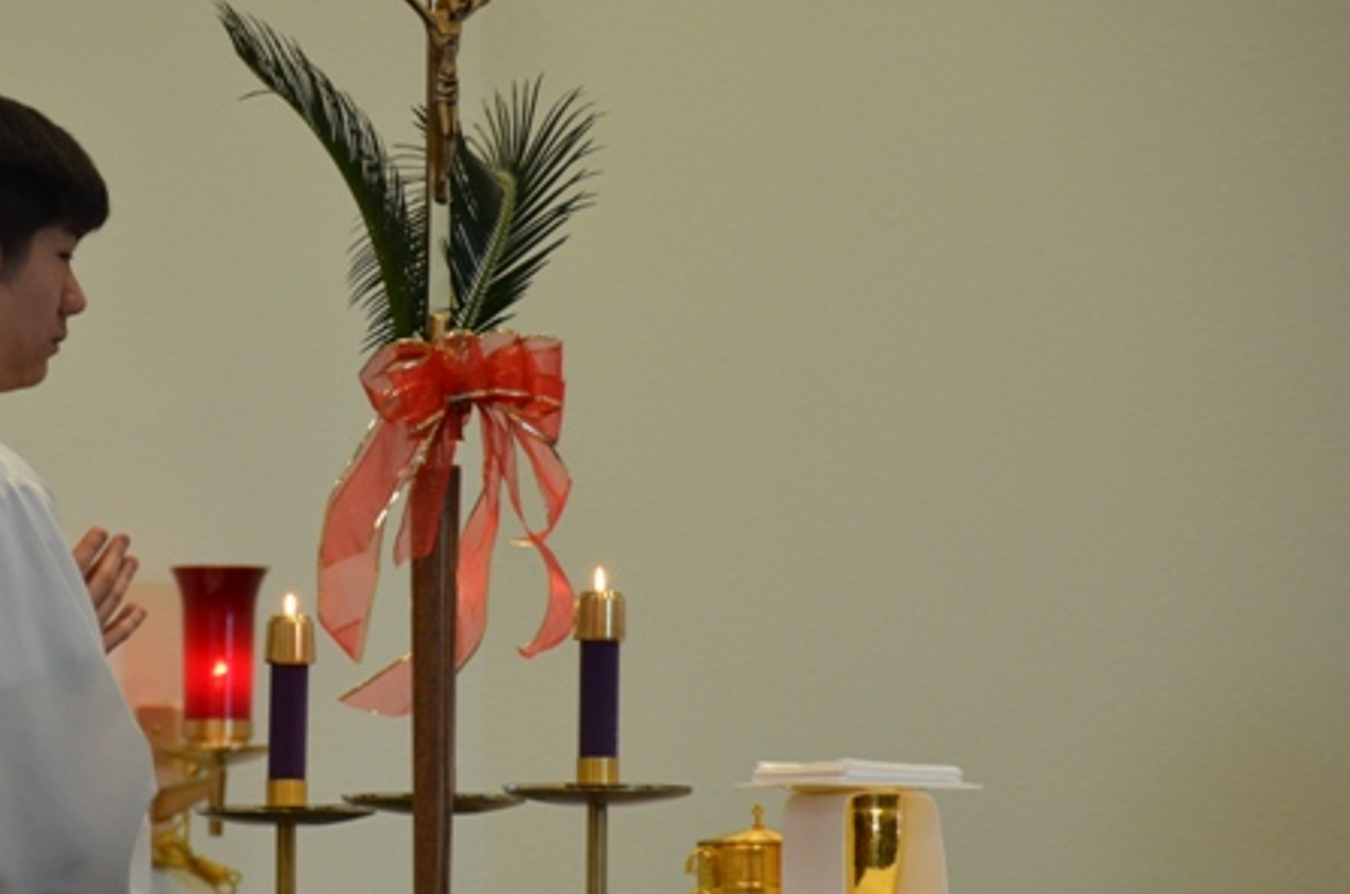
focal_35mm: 365
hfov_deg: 5.7
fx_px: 13658
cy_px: 492
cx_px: 432
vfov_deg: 3.7
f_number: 5.6
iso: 1600
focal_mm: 170
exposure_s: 1/80
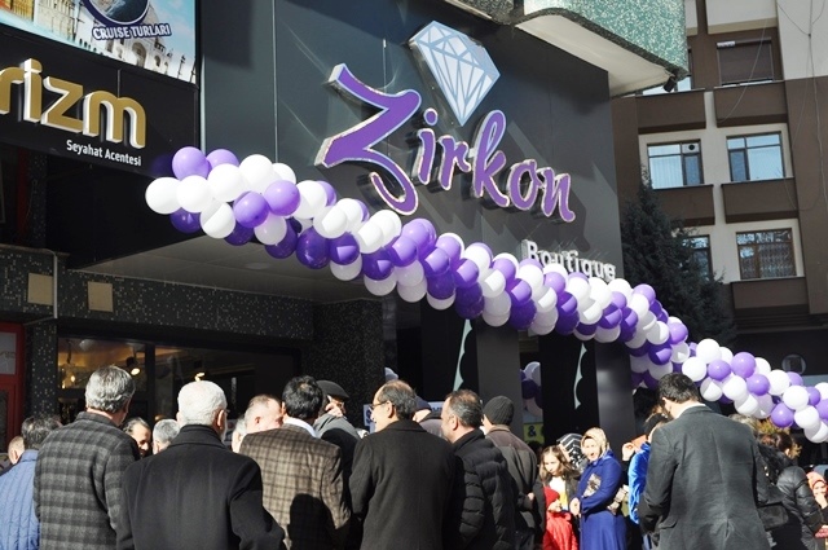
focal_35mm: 52
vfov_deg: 25.7
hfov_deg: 37.9
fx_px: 1206
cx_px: 414
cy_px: 275
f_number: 9
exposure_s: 1/320
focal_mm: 35
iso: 200
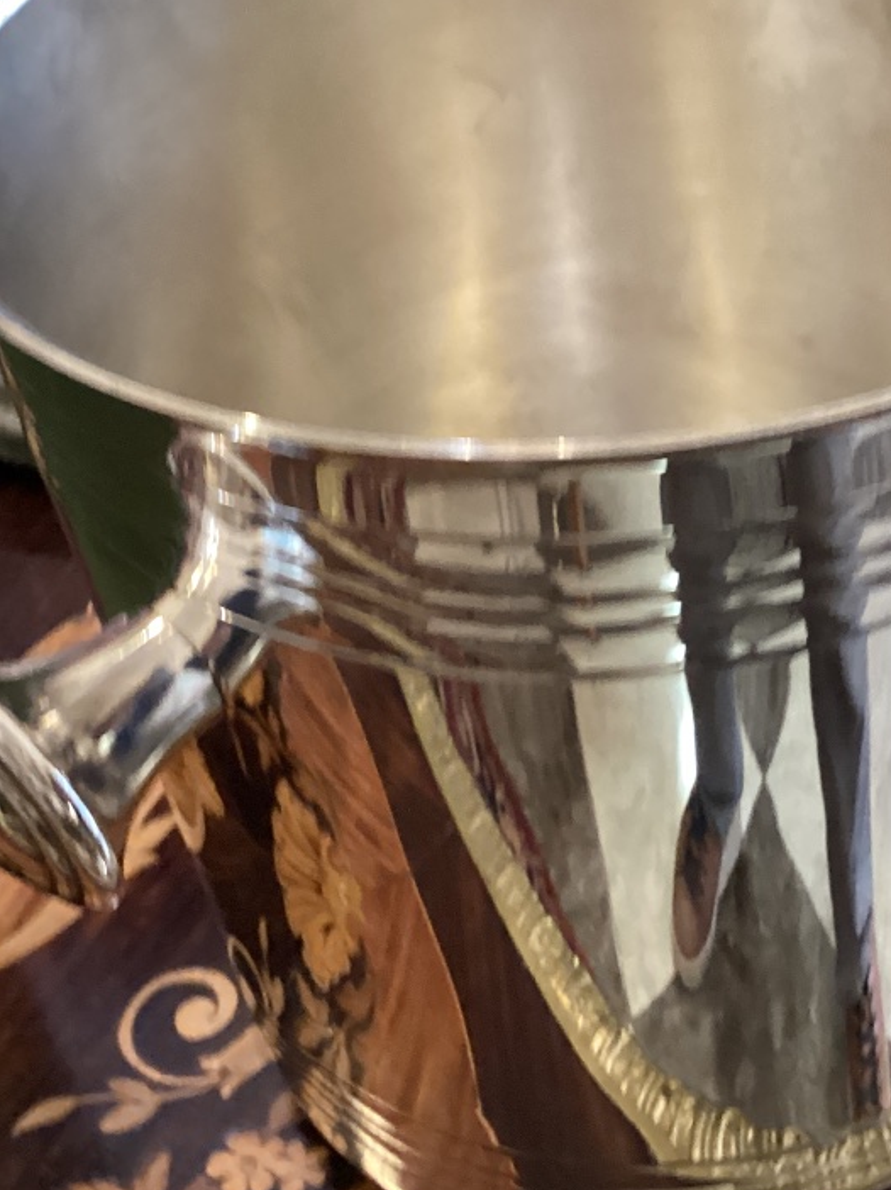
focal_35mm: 53
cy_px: 536
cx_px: 717
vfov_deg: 36.1
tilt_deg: -44.3
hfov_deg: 27.0
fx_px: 1820
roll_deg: -1.1
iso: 320
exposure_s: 1/30
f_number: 2.4
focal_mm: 3.3
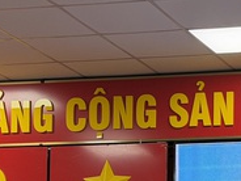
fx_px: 1163
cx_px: 342
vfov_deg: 8.6
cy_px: 302
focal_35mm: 167
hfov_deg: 11.4
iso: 80
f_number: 1.78
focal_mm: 6.76
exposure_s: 1/120
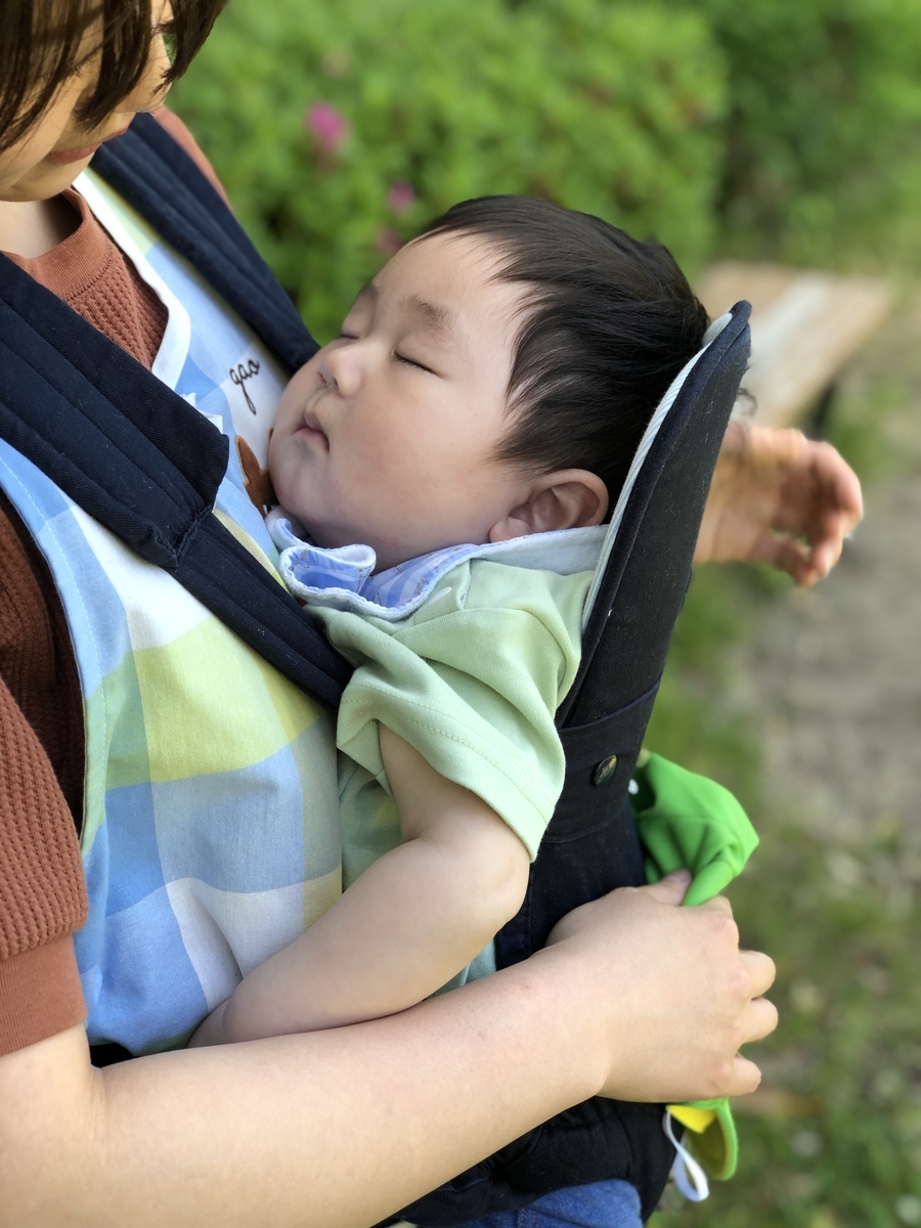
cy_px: 614
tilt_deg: -23.6
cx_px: 460
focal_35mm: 52
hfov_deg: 28.0
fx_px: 1845
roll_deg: -1.2
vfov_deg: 36.8
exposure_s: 1/120
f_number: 2.4
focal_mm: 6
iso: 25
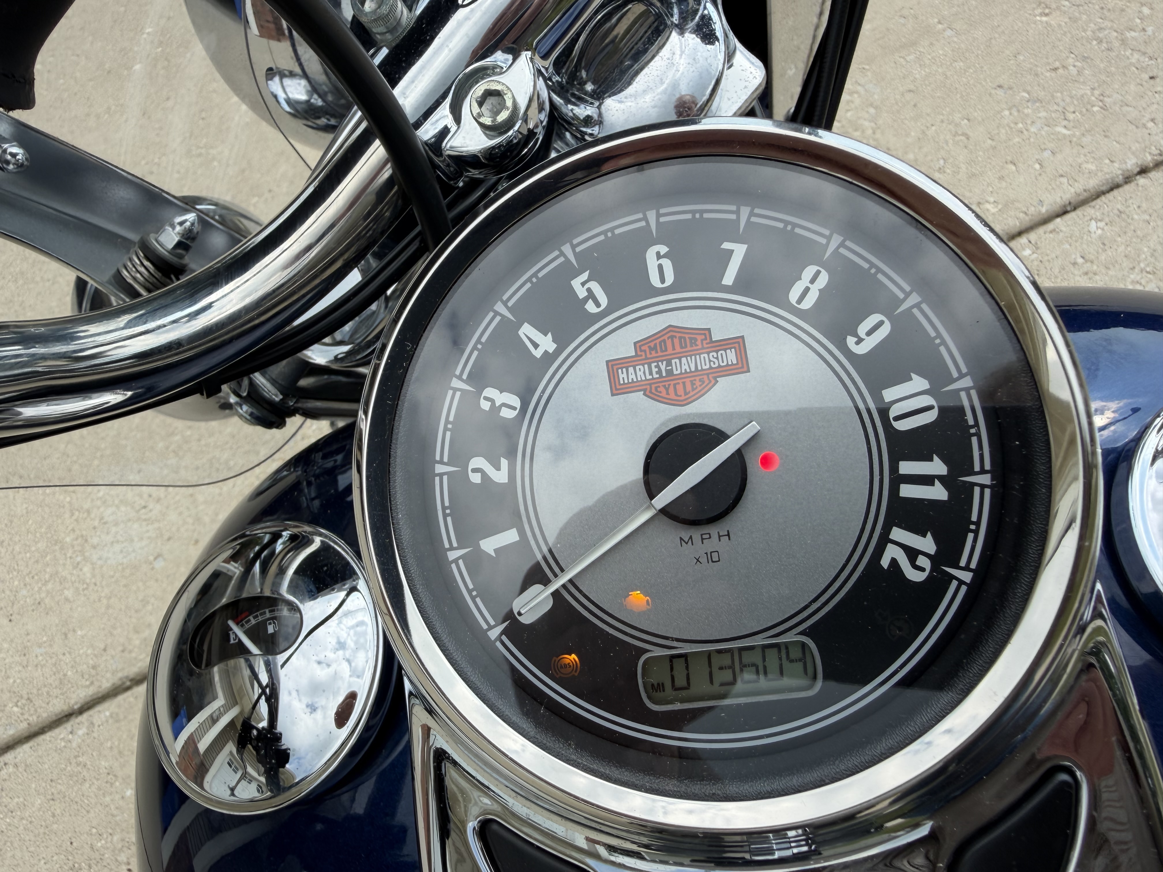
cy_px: 436
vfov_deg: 56.8
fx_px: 806
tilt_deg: -57.7
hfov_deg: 71.6
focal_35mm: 24
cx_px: 582
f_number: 2.2
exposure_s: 1/777
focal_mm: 2.22
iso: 25
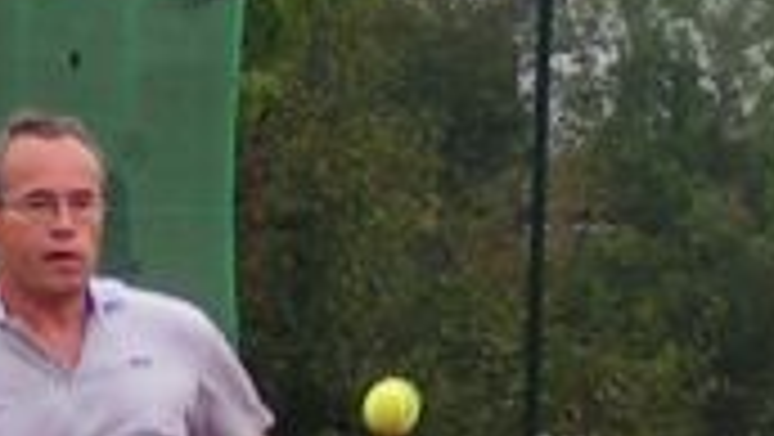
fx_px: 2711
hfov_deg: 16.1
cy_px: 611
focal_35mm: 132
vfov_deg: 9.0
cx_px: 117
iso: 50
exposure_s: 1/200
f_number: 3.2
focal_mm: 8
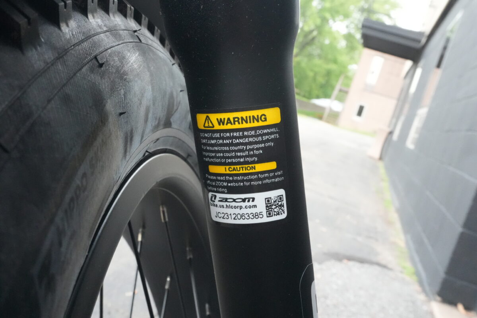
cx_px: 238
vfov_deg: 36.9
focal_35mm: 36
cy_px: 159
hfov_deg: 53.1
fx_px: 477
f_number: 16
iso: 6400
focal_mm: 24
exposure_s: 1/30
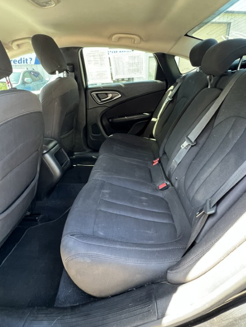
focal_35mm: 17
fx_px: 161
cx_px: 124
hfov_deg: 74.7
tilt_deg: -22.0
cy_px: 158
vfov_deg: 91.0
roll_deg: +1.0
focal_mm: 1.57
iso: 400
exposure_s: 1/60
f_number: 1.8
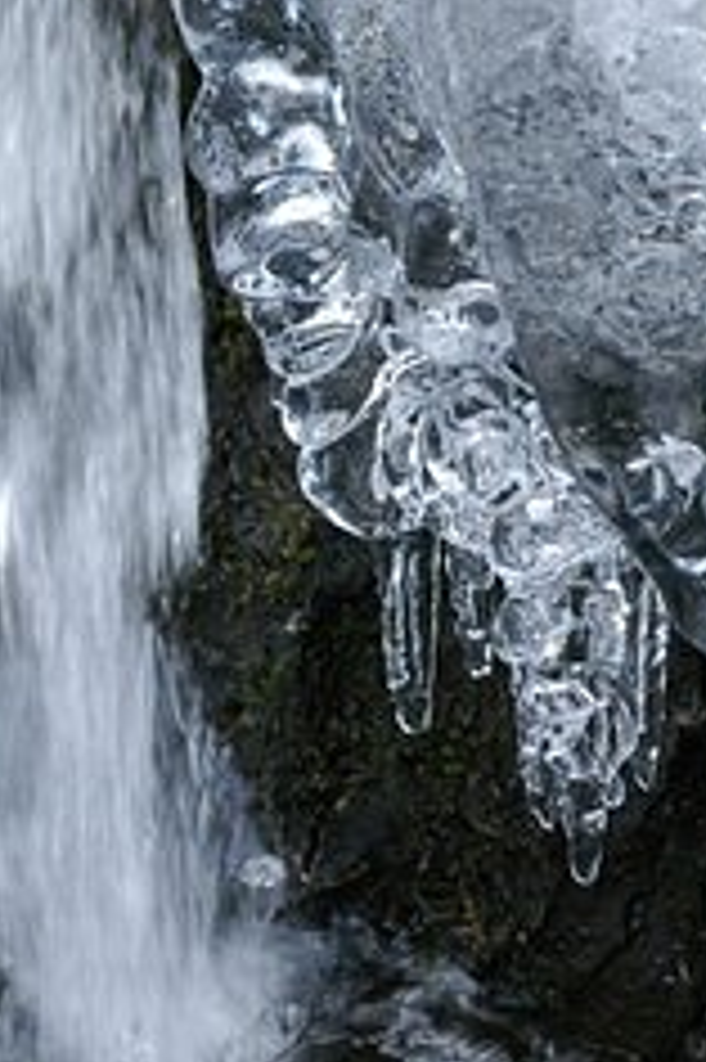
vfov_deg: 11.5
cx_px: 526
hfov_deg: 7.6
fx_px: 5275
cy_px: 274
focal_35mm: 179
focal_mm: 55
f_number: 7.1
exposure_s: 1/125
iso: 800
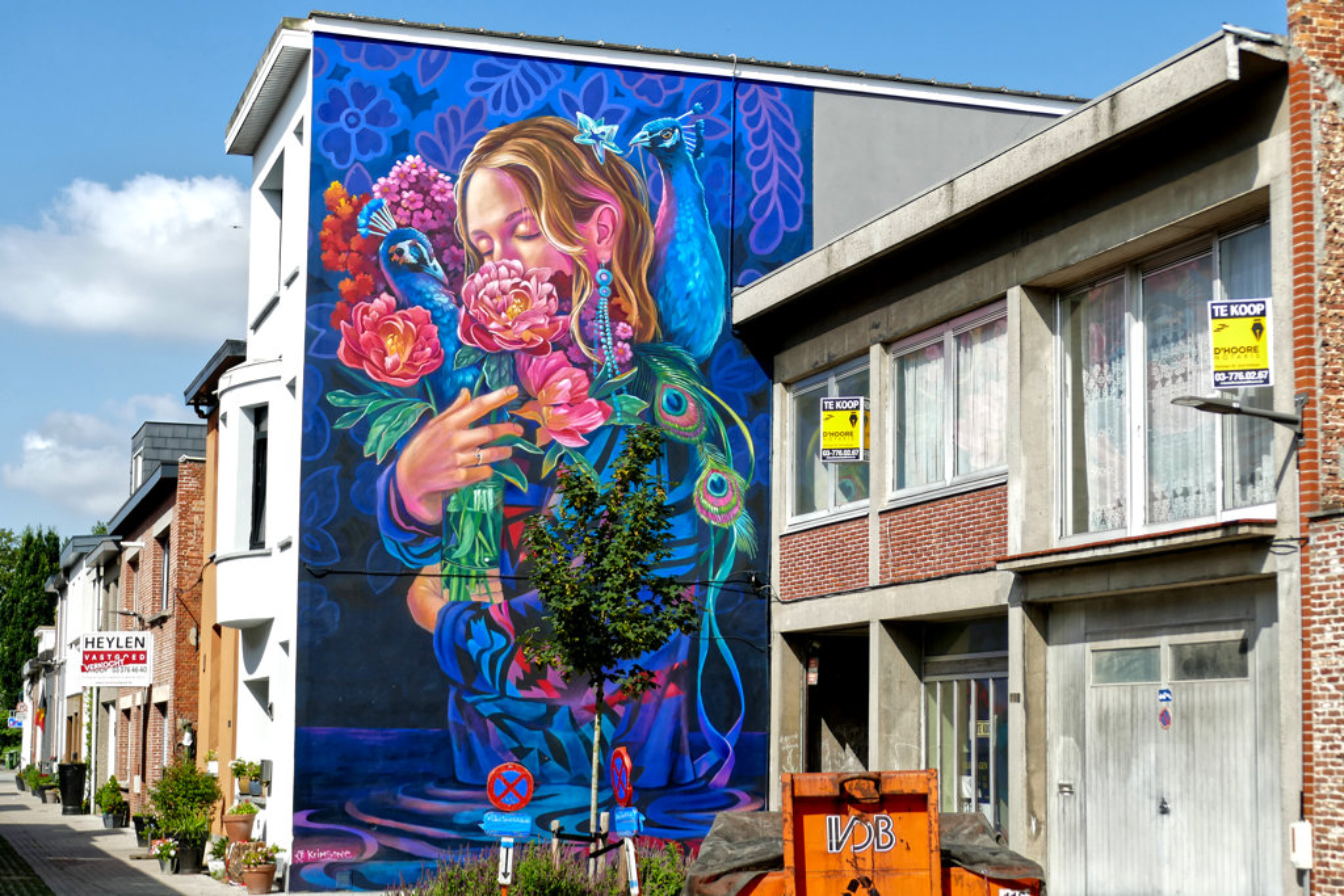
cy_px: 448
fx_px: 2315
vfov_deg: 21.9
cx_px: 672
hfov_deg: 32.4
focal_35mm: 62
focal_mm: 22.6
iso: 125
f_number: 3.5
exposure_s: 1/1600
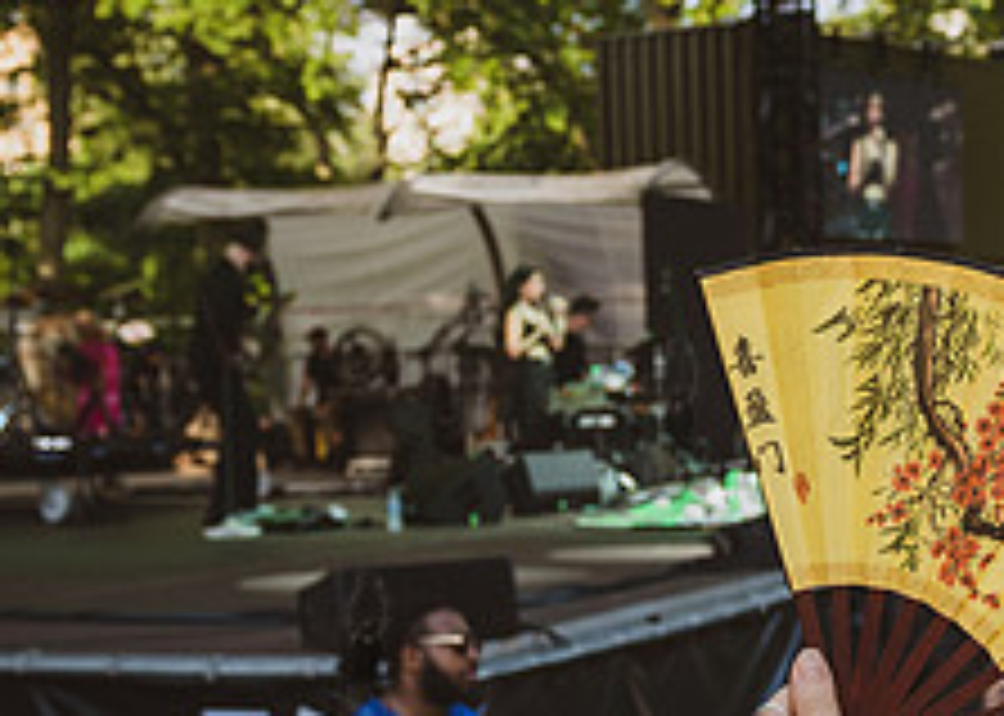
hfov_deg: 22.0
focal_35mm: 88
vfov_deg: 16.2
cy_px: 494
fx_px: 2508
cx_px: 928
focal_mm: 24
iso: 400
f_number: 4
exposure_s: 1/800
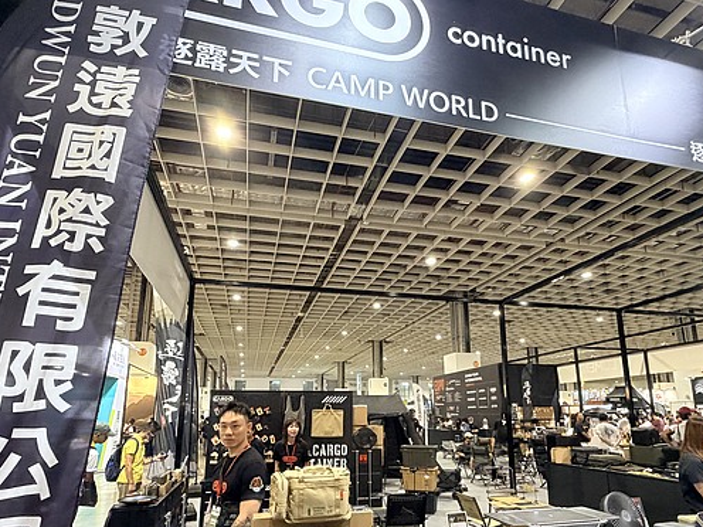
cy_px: 322
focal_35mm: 22
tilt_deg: +10.4
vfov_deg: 60.4
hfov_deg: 76.3
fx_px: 447
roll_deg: +1.0
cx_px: 370
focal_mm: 2.22
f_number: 2.2
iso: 400
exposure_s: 1/60
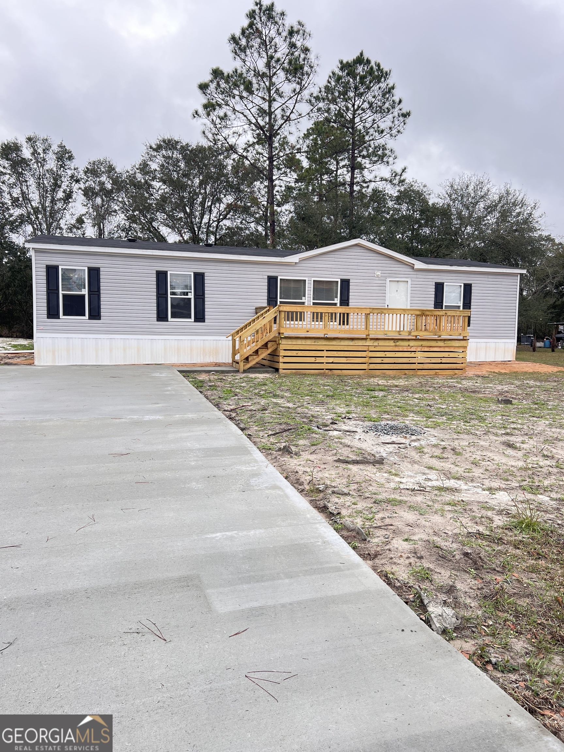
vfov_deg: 67.3
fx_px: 565
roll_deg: -1.4
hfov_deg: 53.1
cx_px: 282
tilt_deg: -4.4
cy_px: 376
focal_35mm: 26
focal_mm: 5.7
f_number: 1.5
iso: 50
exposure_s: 1/705
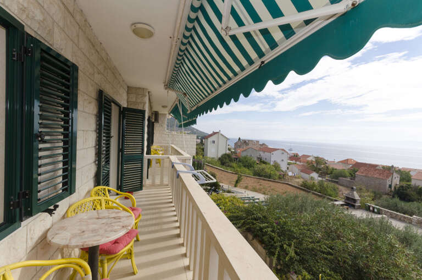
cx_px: 211
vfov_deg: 77.1
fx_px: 176
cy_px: 140
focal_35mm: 15
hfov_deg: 100.5
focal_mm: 10
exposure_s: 1/200
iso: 100
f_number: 10
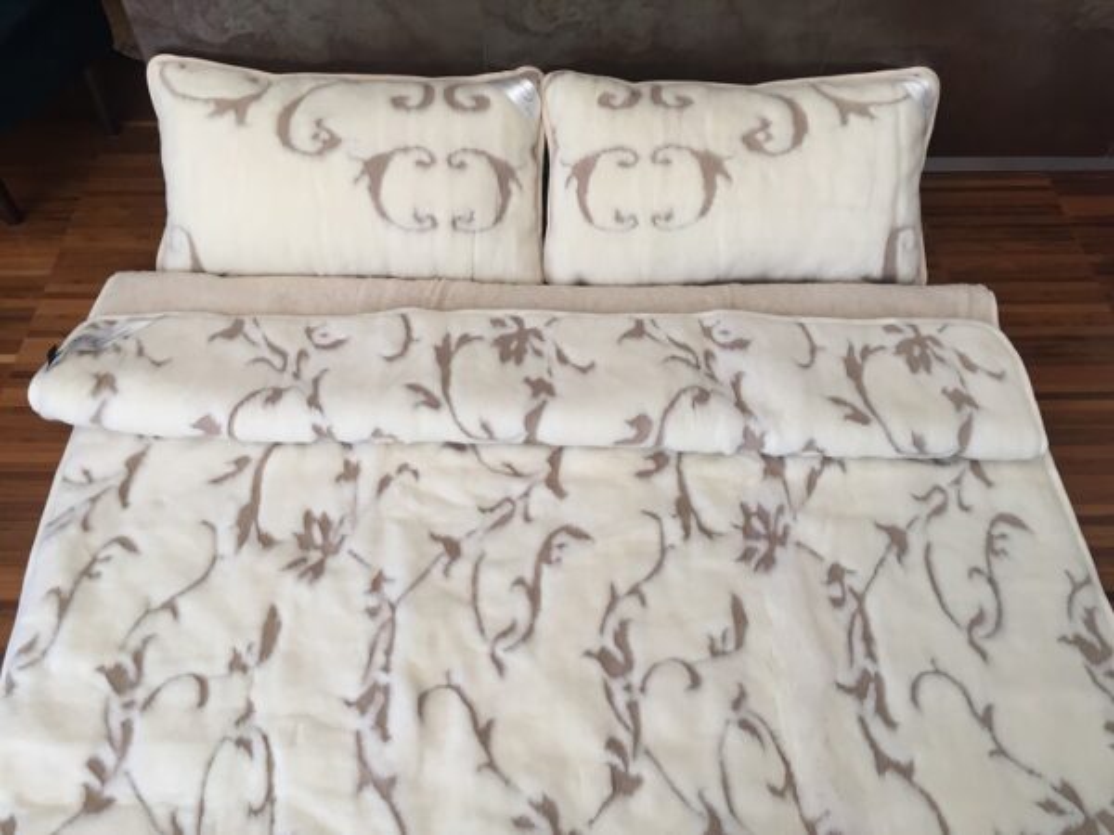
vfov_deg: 48.2
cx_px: 557
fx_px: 933
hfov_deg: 61.7
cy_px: 418
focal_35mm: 29
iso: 32
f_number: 2.2
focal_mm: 4.15
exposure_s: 1/33
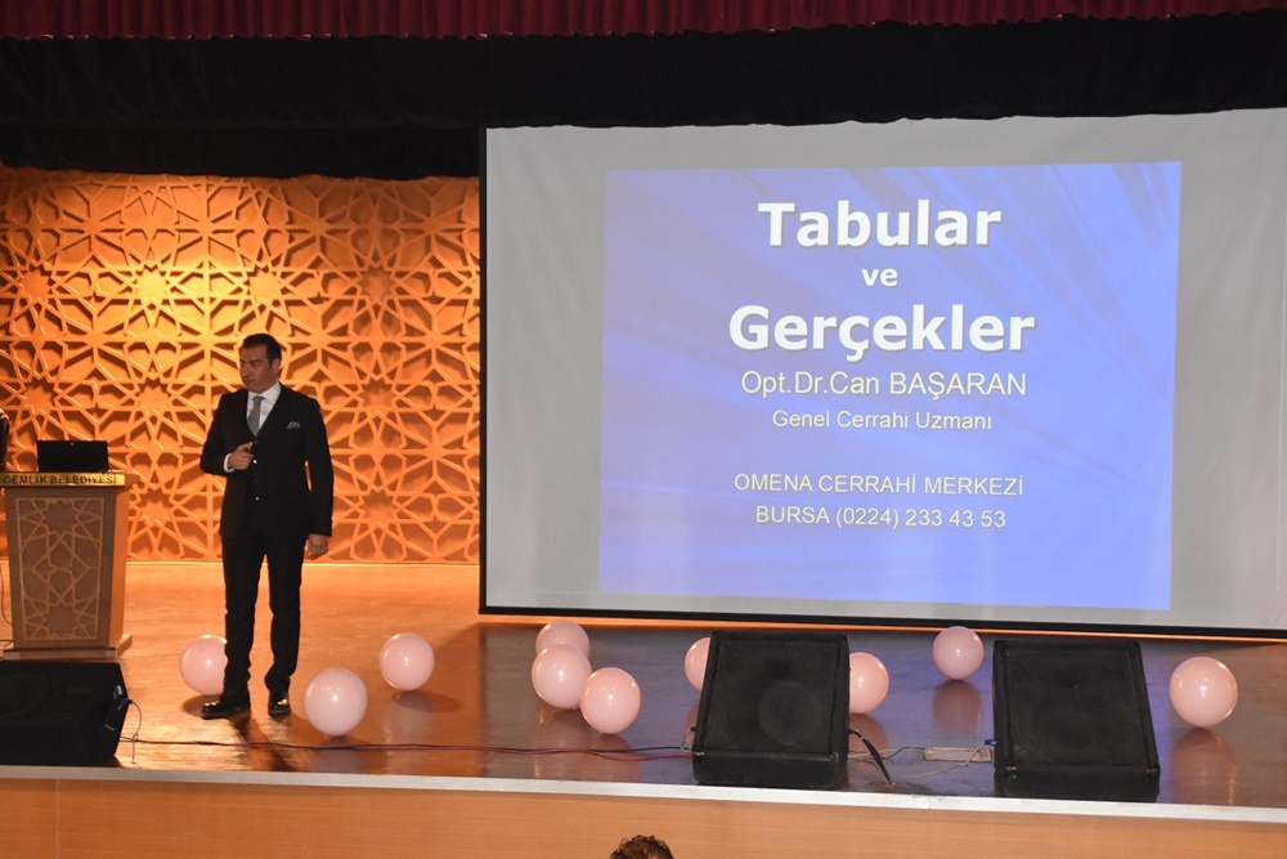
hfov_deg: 35.0
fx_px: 2038
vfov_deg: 23.8
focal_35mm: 57
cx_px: 644
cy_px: 430
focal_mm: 38
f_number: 4.5
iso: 3600
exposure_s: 1/60
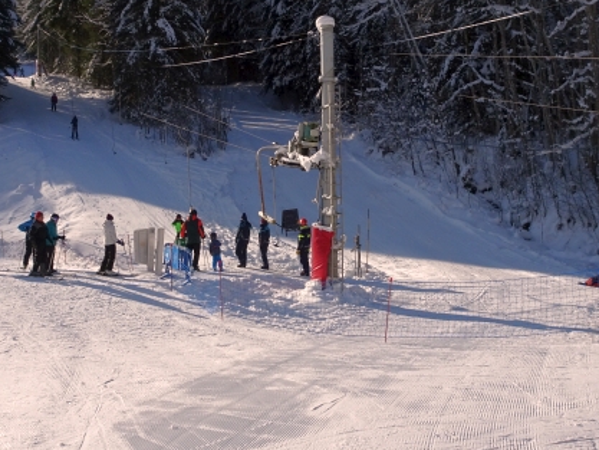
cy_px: 208
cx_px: 264
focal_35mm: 46
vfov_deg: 31.5
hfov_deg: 41.2
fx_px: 796
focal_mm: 4.1
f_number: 3.5
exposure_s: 1/1600
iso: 80
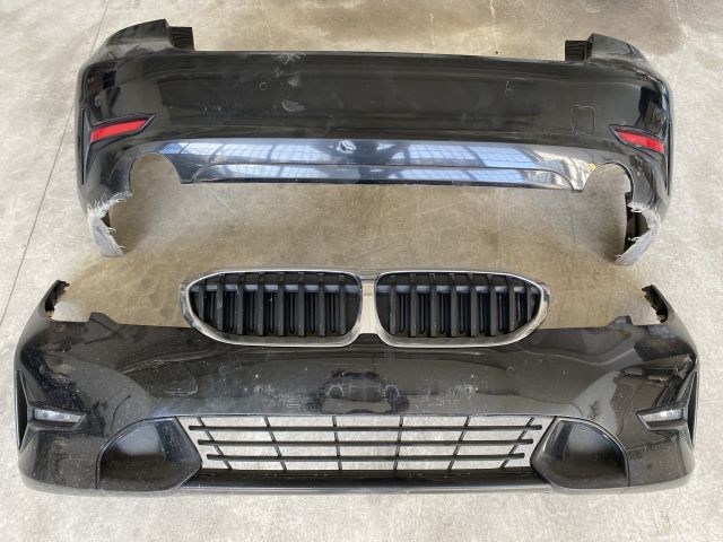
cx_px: 362
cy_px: 271
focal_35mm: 26
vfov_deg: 53.1
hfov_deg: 67.3
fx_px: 543
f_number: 1.8
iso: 100
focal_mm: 4.25
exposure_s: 1/121
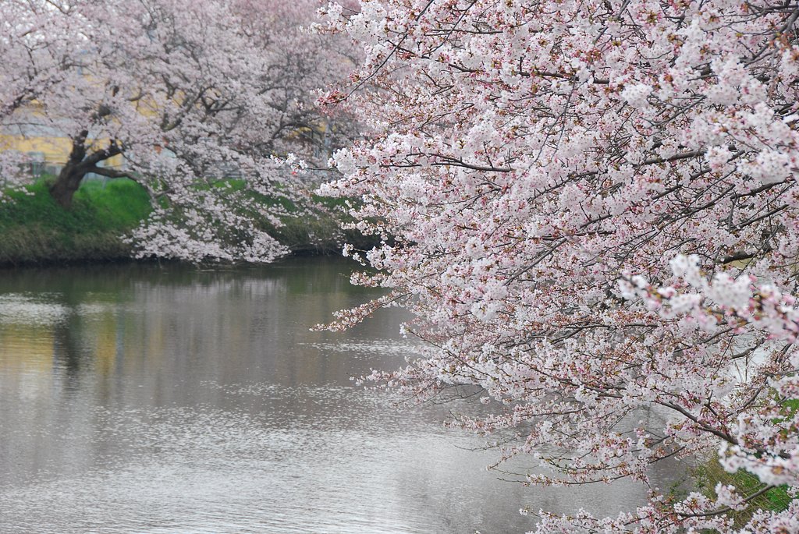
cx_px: 400
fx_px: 3166
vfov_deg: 9.7
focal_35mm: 142
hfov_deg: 14.4
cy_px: 267
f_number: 10
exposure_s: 1/160
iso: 320
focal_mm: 95
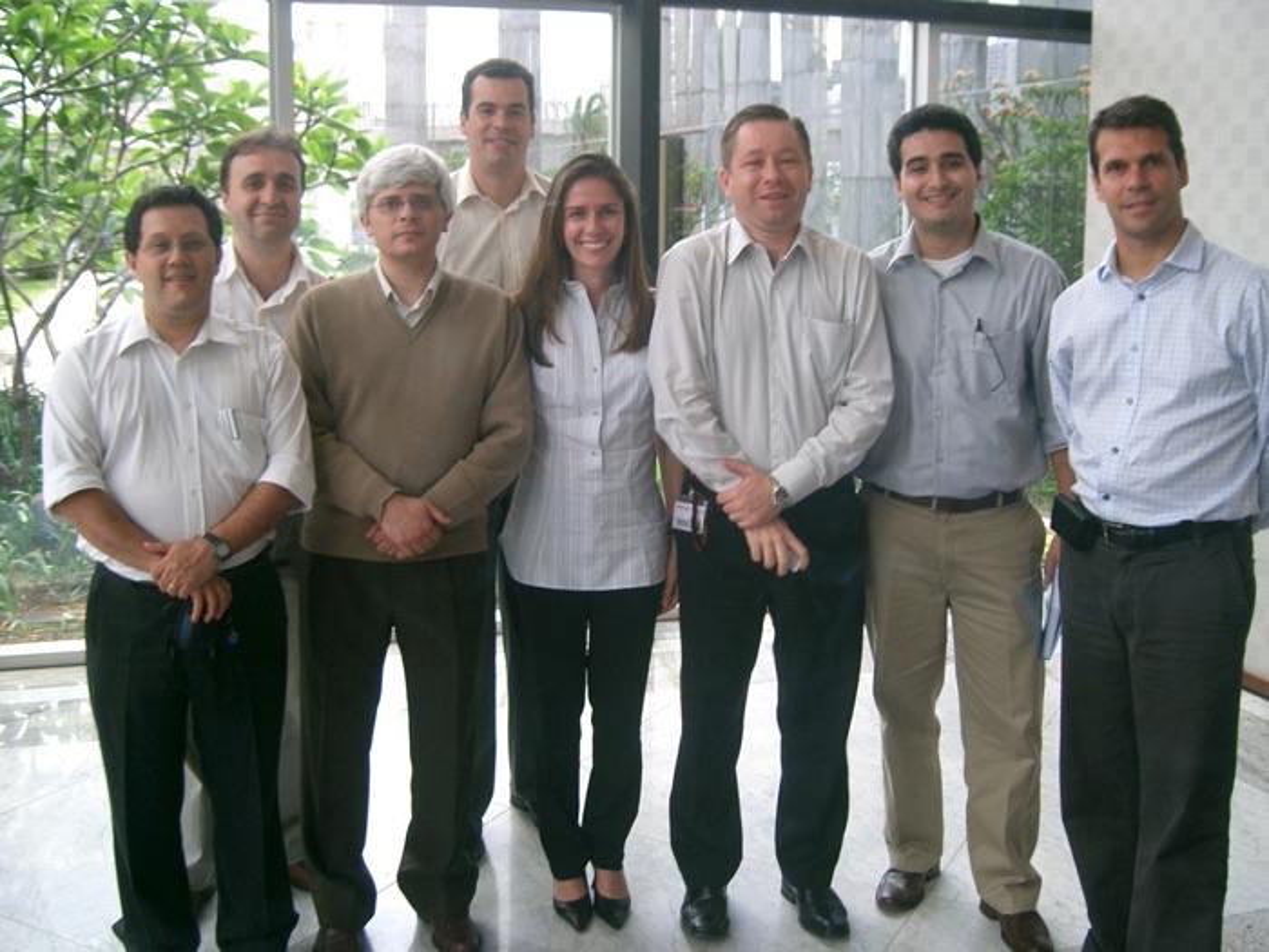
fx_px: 1430
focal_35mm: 39
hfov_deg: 47.9
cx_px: 634
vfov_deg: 36.8
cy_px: 476
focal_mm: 8
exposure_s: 1/80
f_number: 2.8
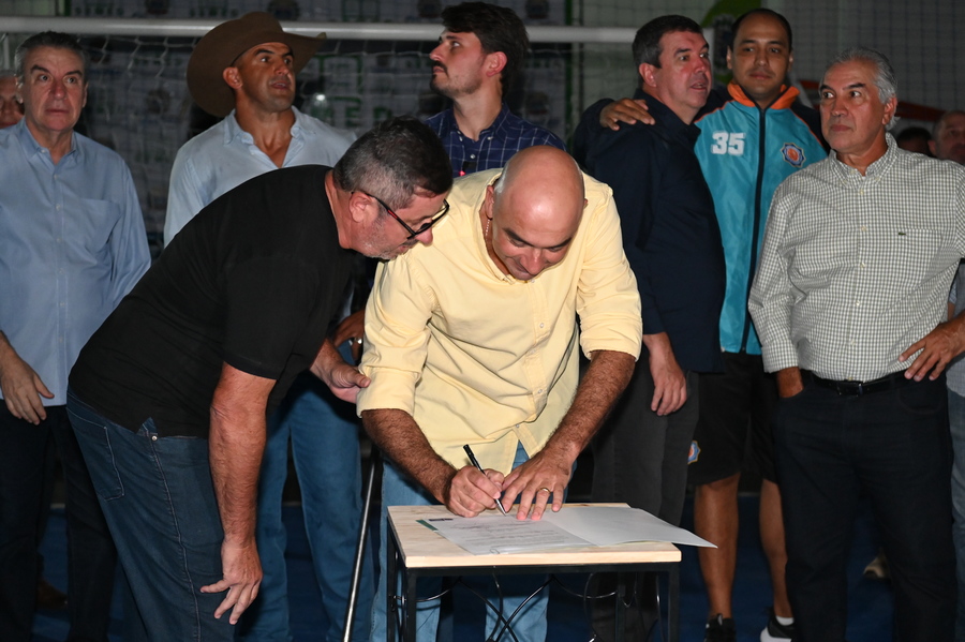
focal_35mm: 62
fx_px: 1661
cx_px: 482
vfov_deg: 21.9
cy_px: 321
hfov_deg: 32.4
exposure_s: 1/60
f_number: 4
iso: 6400
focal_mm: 62
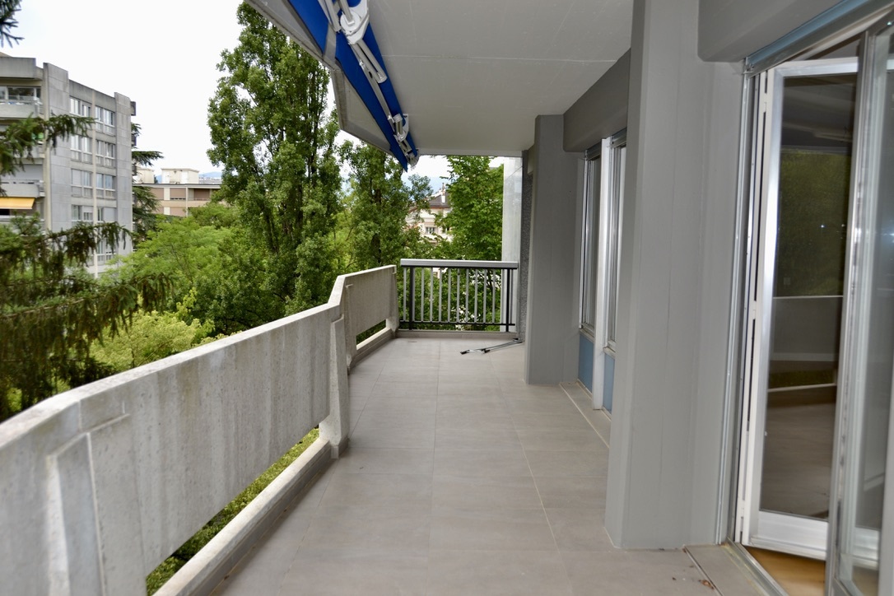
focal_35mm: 33
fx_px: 819
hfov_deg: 57.2
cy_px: 298
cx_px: 447
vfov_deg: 40.0
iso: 100
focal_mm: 22
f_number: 5
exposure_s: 1/200
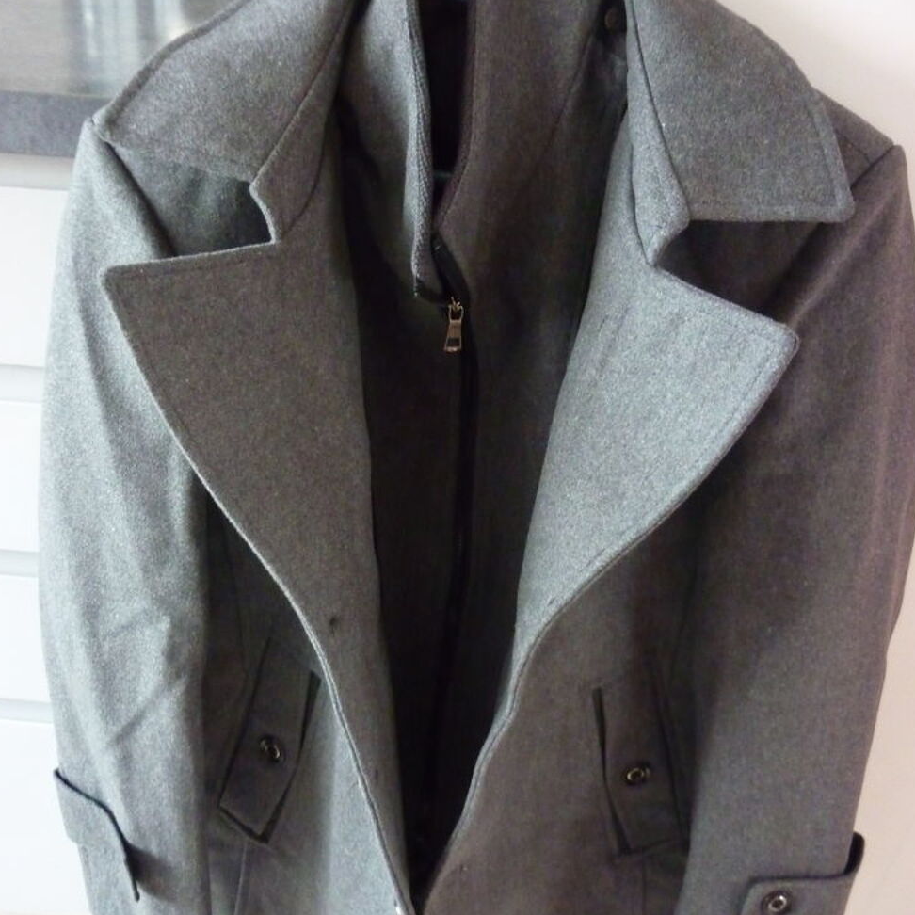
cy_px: 451
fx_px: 1196
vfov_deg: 41.9
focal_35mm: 40
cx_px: 450
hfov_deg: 41.9
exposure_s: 1/20
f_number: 2.8
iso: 800
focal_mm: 5.5
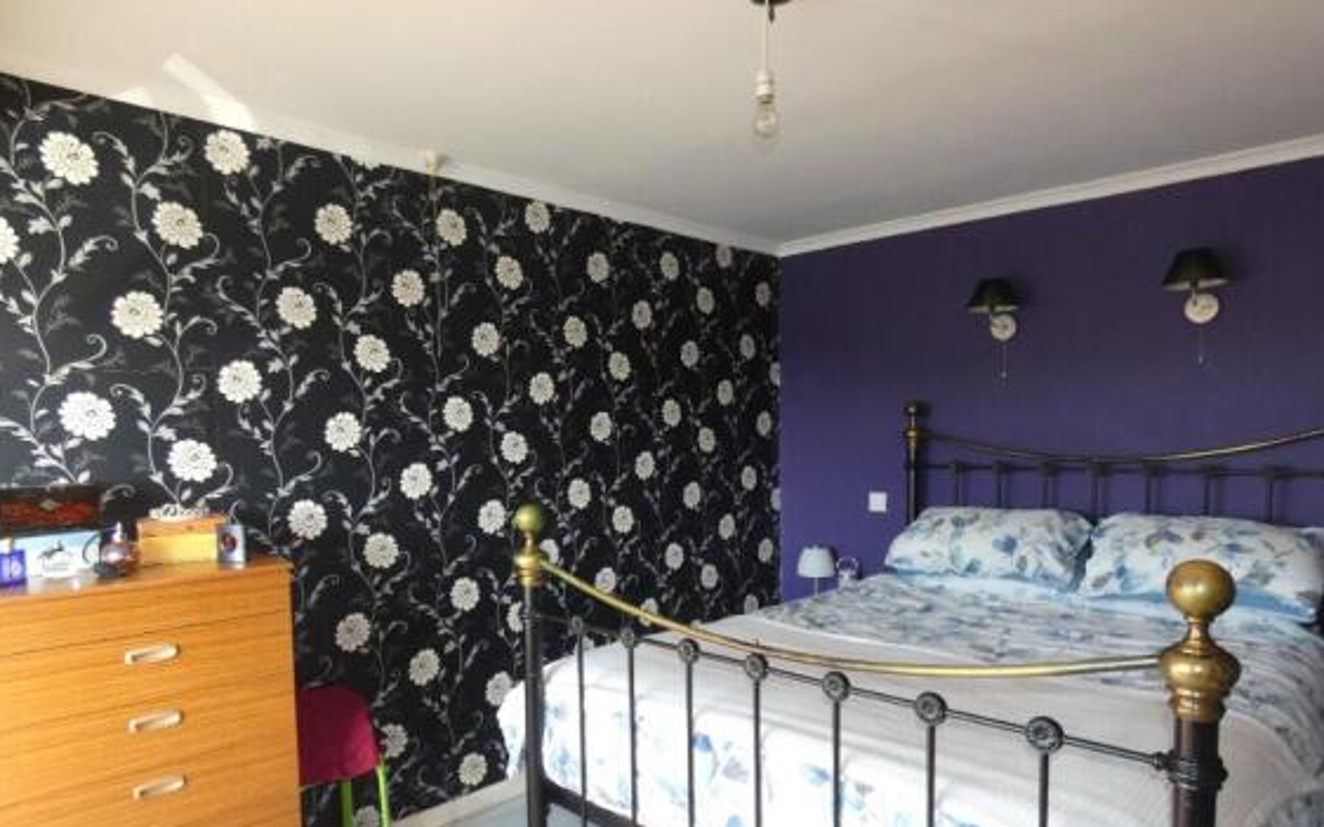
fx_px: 794
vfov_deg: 54.7
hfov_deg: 79.7
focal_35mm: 22
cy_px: 489
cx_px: 661
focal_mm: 3.6
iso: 250
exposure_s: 1/50
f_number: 2.8
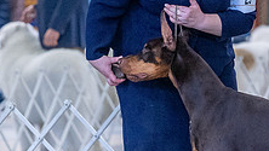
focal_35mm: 504
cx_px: 247
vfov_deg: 2.4
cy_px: 10
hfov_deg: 4.3
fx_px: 3596
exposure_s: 1/400
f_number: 4
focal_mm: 158
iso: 6400
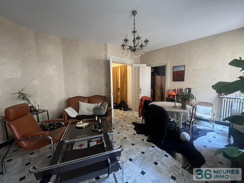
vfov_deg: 89.9
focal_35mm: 13
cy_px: 92
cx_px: 122
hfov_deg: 106.2
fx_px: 92
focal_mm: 1.57
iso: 500
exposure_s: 1/60
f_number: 1.8
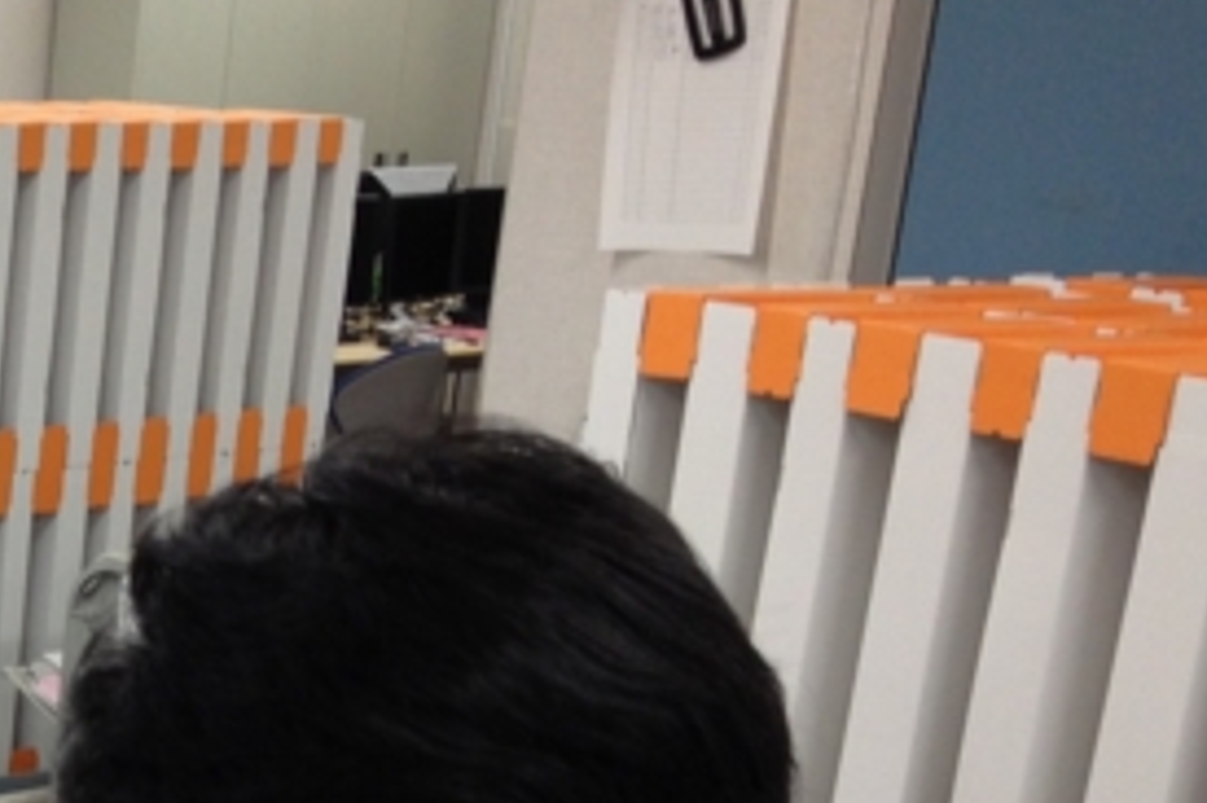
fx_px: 3552
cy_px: 1101
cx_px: -408
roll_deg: -0.6
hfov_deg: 17.9
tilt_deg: -21.5
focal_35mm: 106
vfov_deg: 12.4
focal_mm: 4.28
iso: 50
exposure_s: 1/30
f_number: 2.4
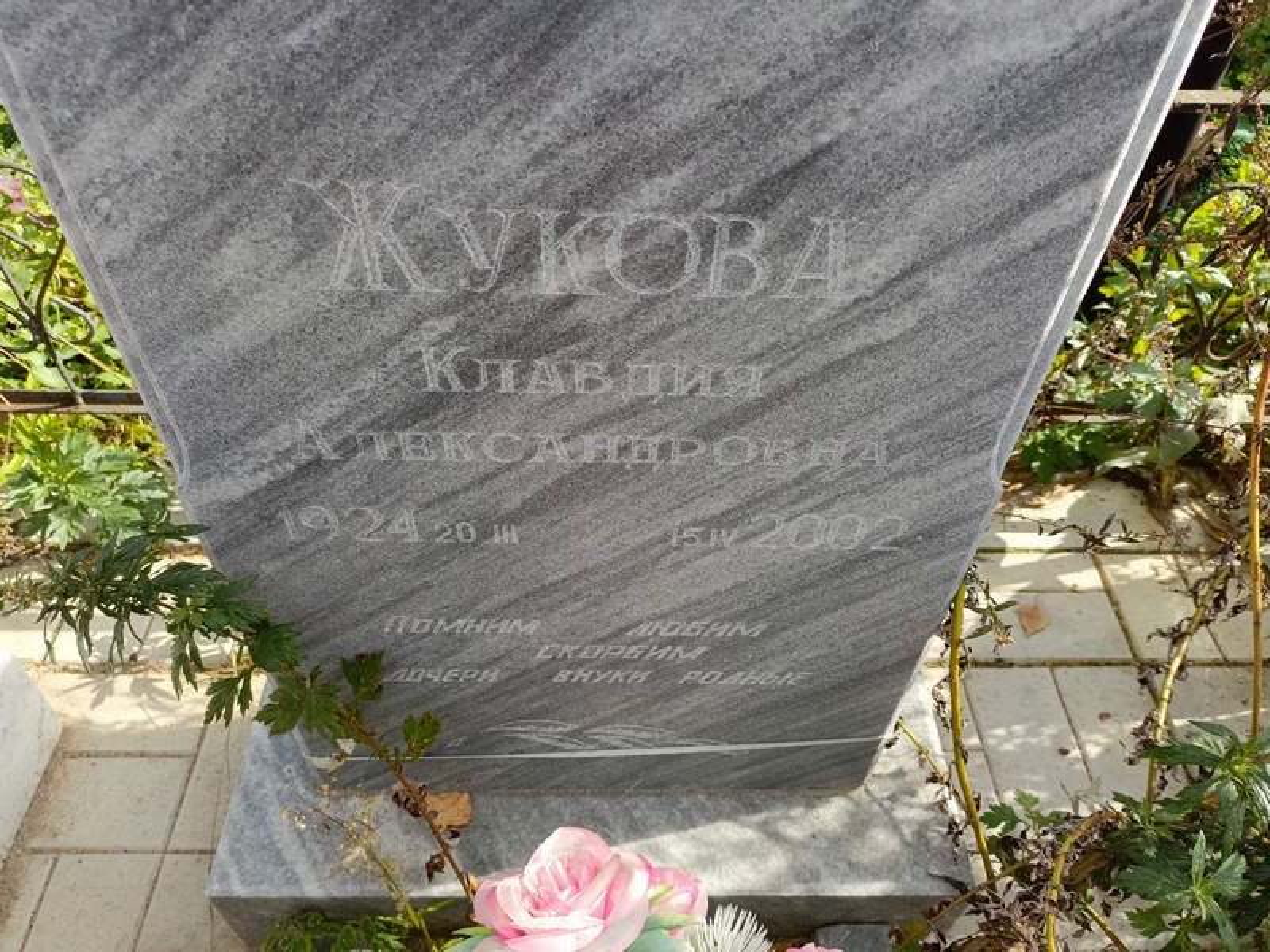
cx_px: 635
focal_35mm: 25
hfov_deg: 69.4
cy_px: 476
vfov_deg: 54.9
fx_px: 917
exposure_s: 1/383
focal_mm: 4.76
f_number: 1.69
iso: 112
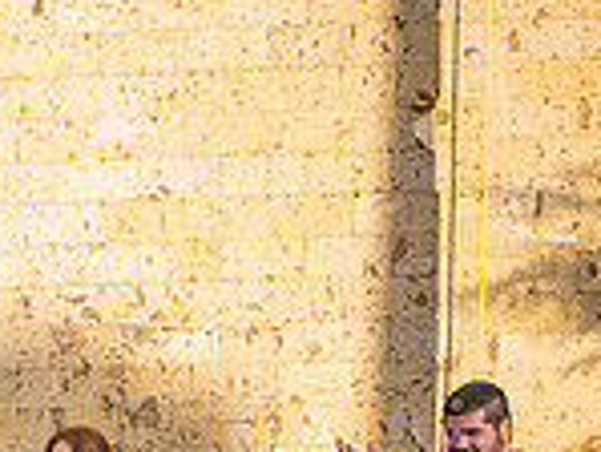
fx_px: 1824
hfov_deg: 16.2
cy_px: 664
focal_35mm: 105
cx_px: -440
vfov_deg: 13.4
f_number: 4
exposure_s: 1/1600
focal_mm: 28
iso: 1000
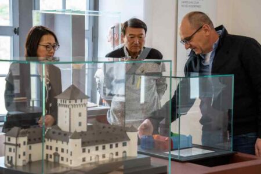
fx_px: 610
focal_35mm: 84
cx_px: 130
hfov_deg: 24.1
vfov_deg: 16.2
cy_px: 87
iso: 1000
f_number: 4
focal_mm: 53
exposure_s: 1/160
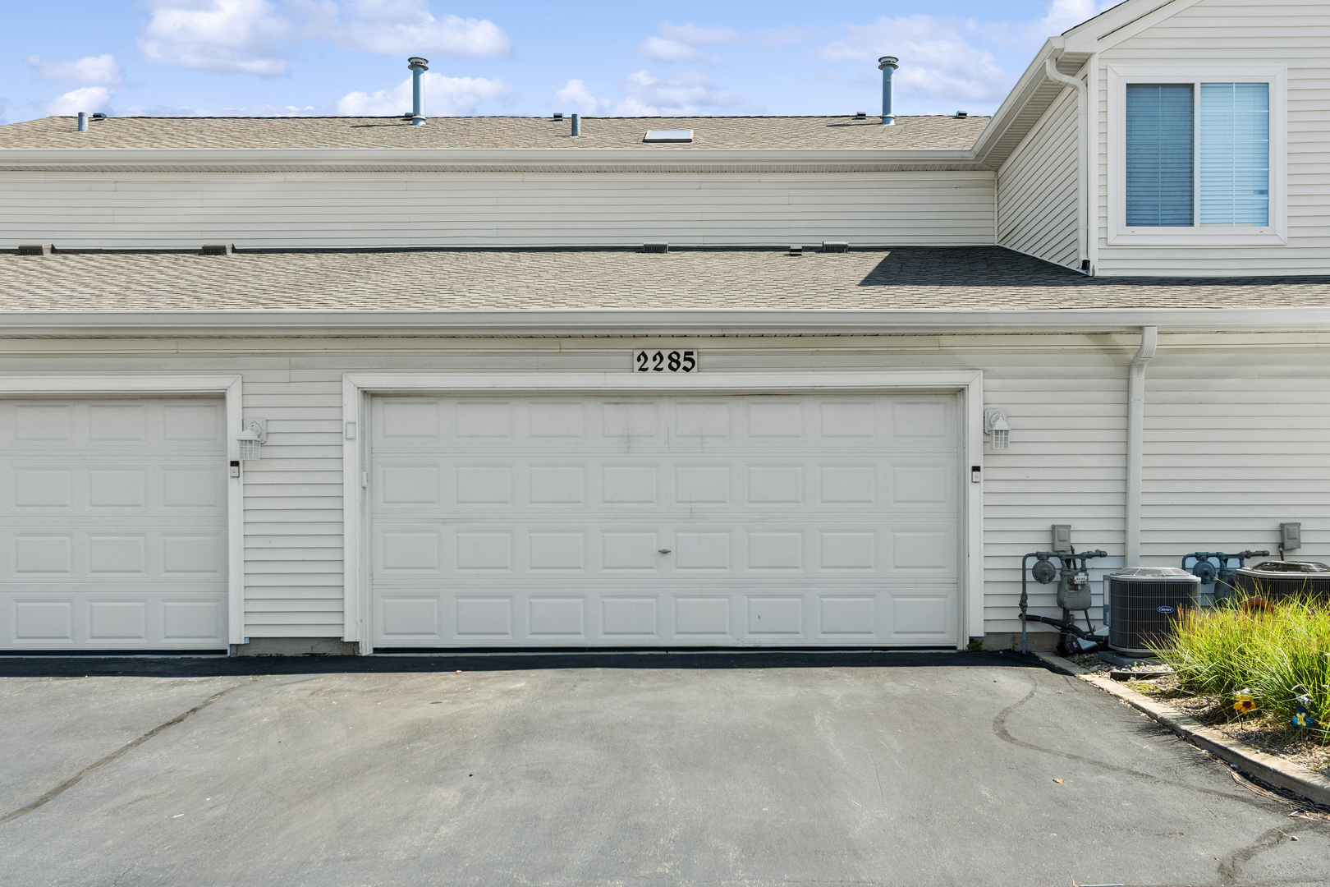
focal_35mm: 33
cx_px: 665
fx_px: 1219
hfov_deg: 57.2
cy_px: 444
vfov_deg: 40.0
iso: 250
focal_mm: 22
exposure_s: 1/400
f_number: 8
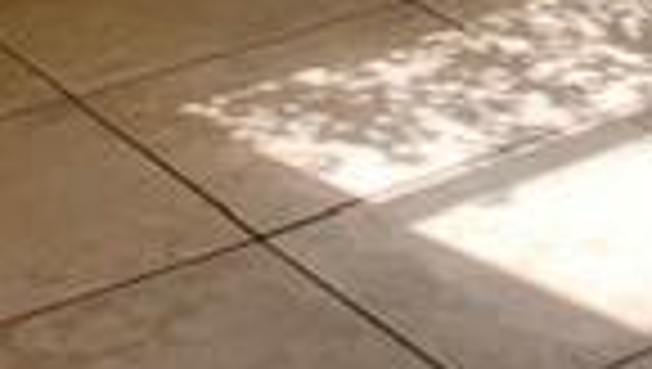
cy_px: -338
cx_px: 895
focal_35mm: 125
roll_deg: -1.6
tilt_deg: -11.2
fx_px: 2164
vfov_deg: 9.2
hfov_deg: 16.1
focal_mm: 4.25
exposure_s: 1/239
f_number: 1.8
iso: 25
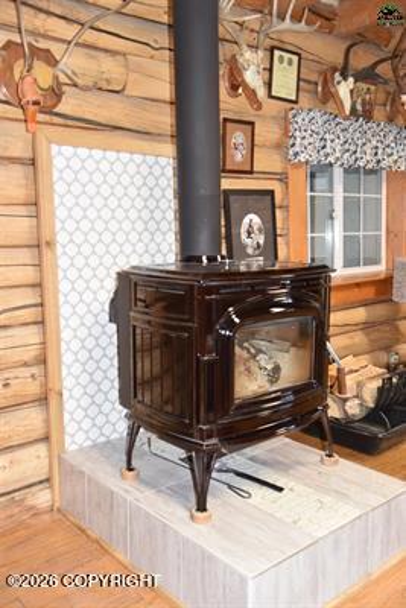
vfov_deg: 55.8
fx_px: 575
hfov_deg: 38.9
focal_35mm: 34
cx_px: 203
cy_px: 304
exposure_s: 1/60
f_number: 4
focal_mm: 34
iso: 1100
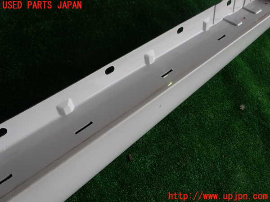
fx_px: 234
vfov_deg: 46.8
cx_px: 135
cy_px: 101
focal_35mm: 30
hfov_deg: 60.0
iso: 100
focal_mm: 5.4
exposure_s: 1/200
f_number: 3.2
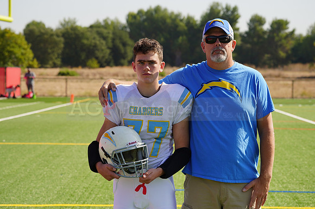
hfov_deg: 15.2
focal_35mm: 135
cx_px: 158
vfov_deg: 10.1
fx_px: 1181
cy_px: 104
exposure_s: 1/250
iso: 100
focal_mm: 135
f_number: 9
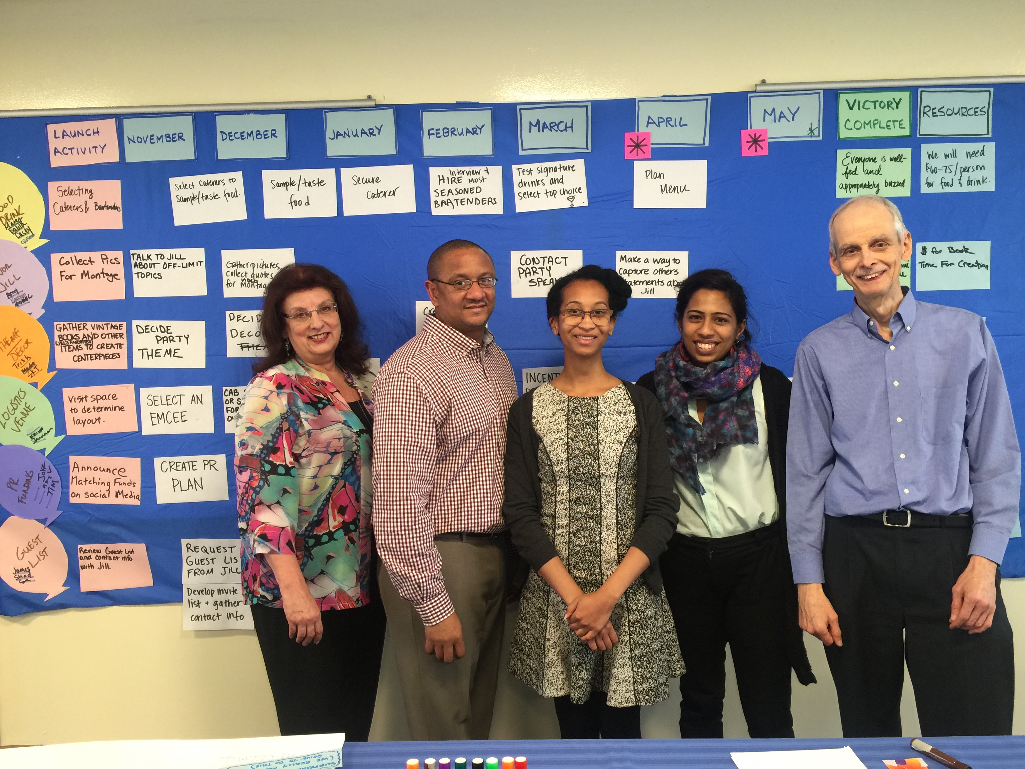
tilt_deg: -4.9
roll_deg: +0.7
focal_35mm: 29
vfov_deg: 48.2
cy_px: 384
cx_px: 512
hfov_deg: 61.7
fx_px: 859
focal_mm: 4.15
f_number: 2.2
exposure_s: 1/15
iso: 50
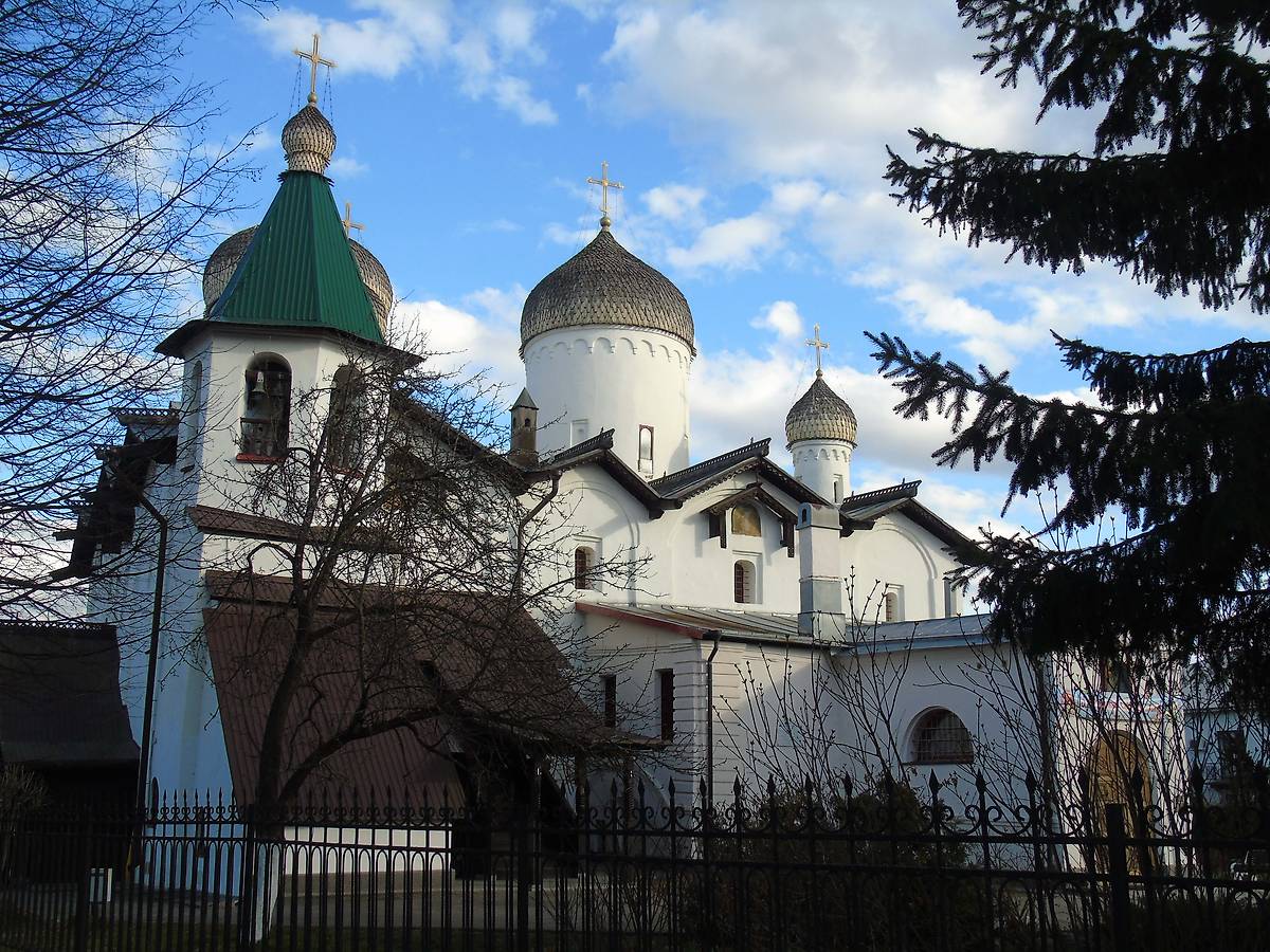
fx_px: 1247
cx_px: 635
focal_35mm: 34
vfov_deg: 41.8
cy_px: 476
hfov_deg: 54.0
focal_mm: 6.1
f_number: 3.8
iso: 80
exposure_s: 1/400
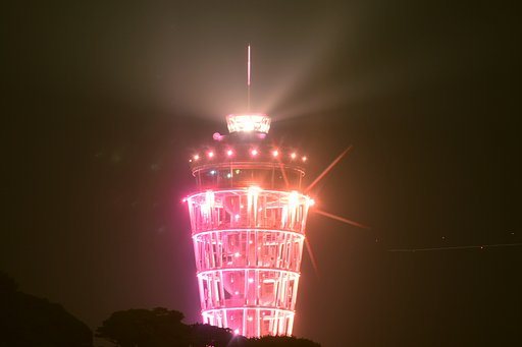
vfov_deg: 6.3
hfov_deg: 9.5
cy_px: 174
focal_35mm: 218
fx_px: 3153
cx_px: 261
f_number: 20
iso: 200
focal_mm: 145
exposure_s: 30
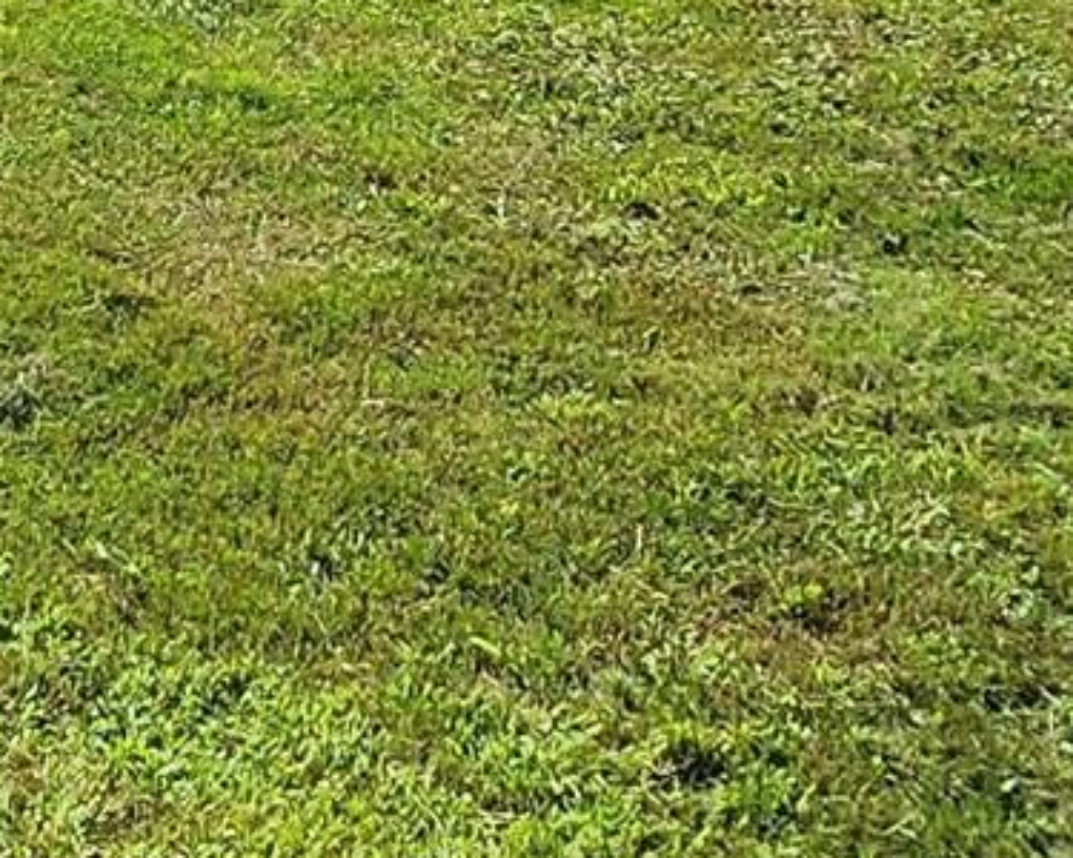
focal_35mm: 78
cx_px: -43
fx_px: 2477
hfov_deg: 23.3
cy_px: -206
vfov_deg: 18.5
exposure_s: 1/1529
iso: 32
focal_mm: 1.74
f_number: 2.2
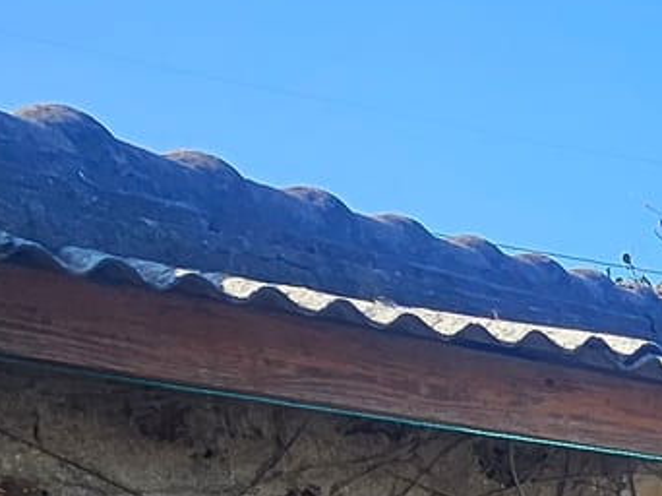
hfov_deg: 20.8
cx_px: 1105
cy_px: 998
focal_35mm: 73
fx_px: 1395
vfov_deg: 15.8
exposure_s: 1/518
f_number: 2.2
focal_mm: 1.7
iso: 32
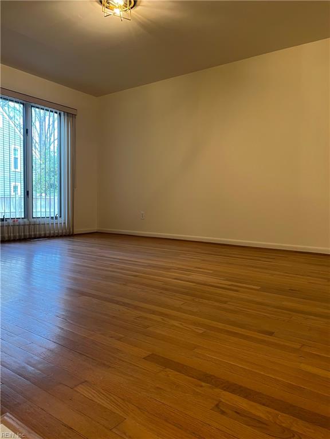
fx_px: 330
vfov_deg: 67.3
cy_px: 220
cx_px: 165
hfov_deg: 53.1
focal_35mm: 26
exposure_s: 1/60
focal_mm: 5.7
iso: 125
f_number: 1.5
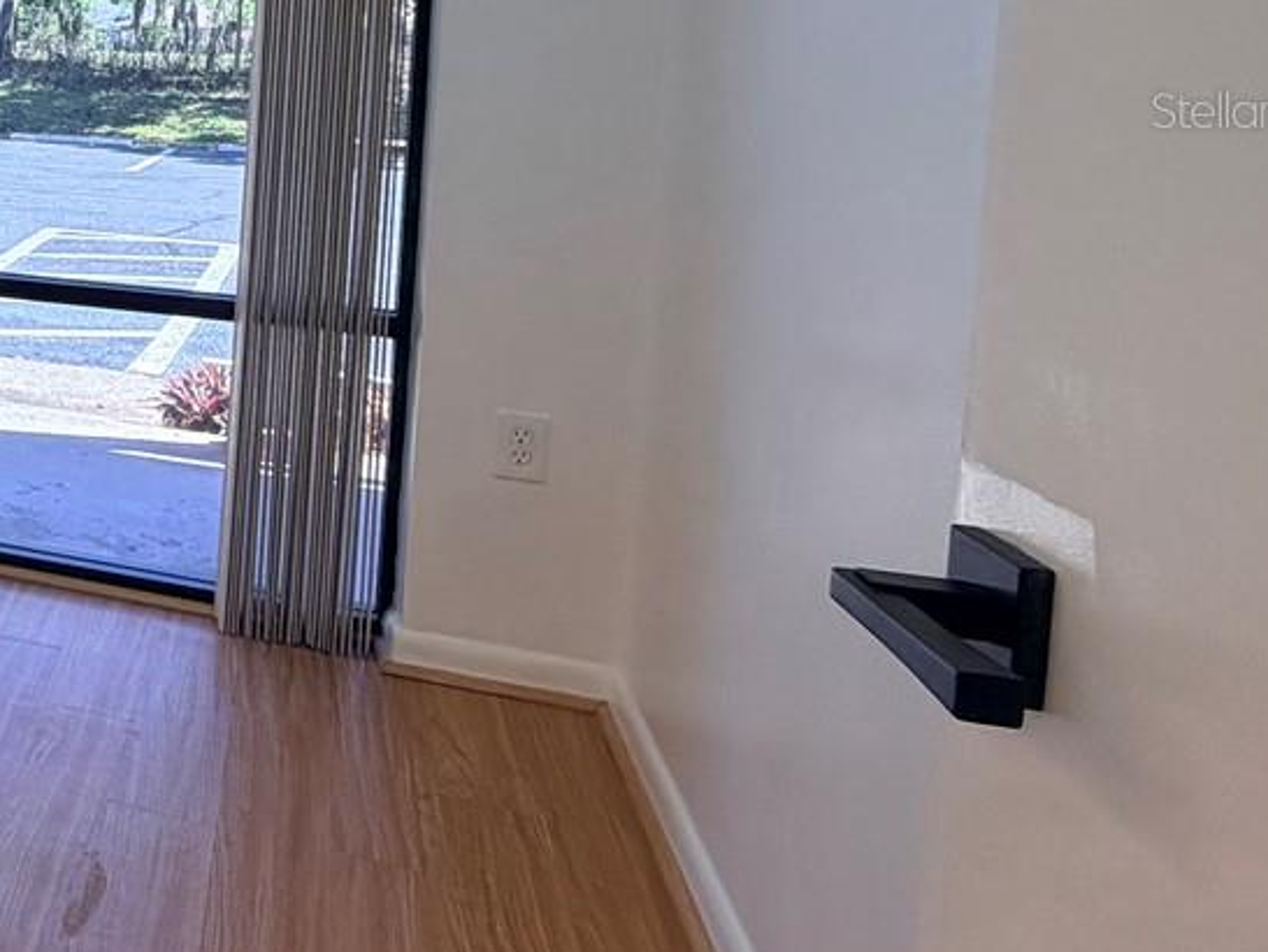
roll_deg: -1.1
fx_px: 1503
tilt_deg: -4.2
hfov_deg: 31.5
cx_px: -488
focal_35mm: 41
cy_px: 109
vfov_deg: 33.5
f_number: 2.2
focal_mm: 2.22
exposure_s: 1/120
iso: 40
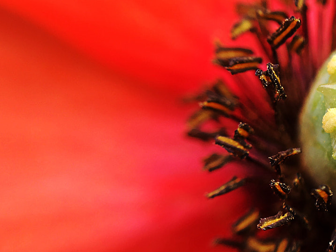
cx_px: 361
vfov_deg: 22.6
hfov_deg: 27.5
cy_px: 131
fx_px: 631
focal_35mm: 65
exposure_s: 1/168
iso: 25
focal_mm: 4
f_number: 2.2
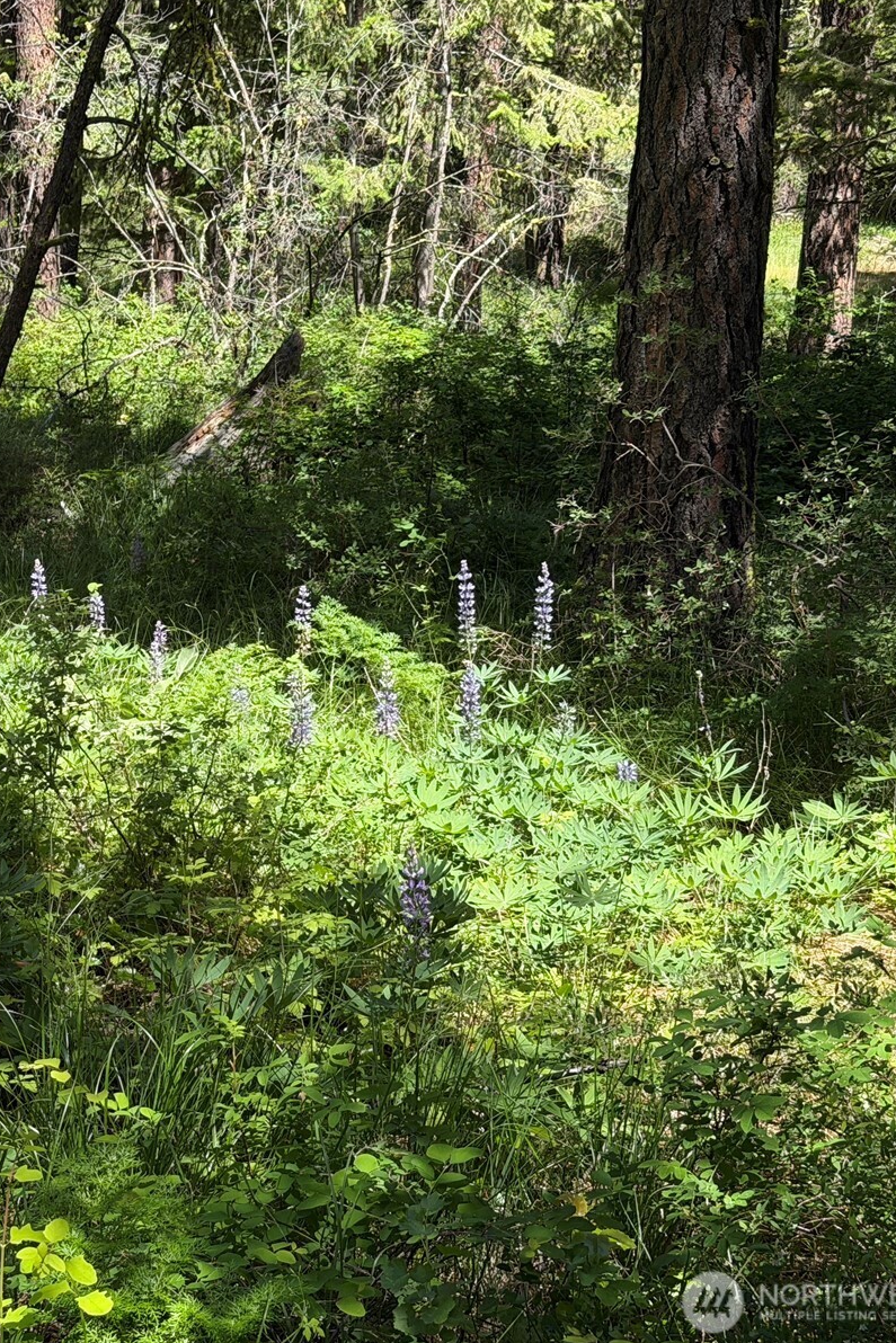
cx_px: 73
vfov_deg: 30.1
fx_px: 2500
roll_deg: +1.2
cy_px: 672
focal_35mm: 67
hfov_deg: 19.9
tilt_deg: -15.3
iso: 64
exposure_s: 1/1116
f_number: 1.78
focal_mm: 6.76
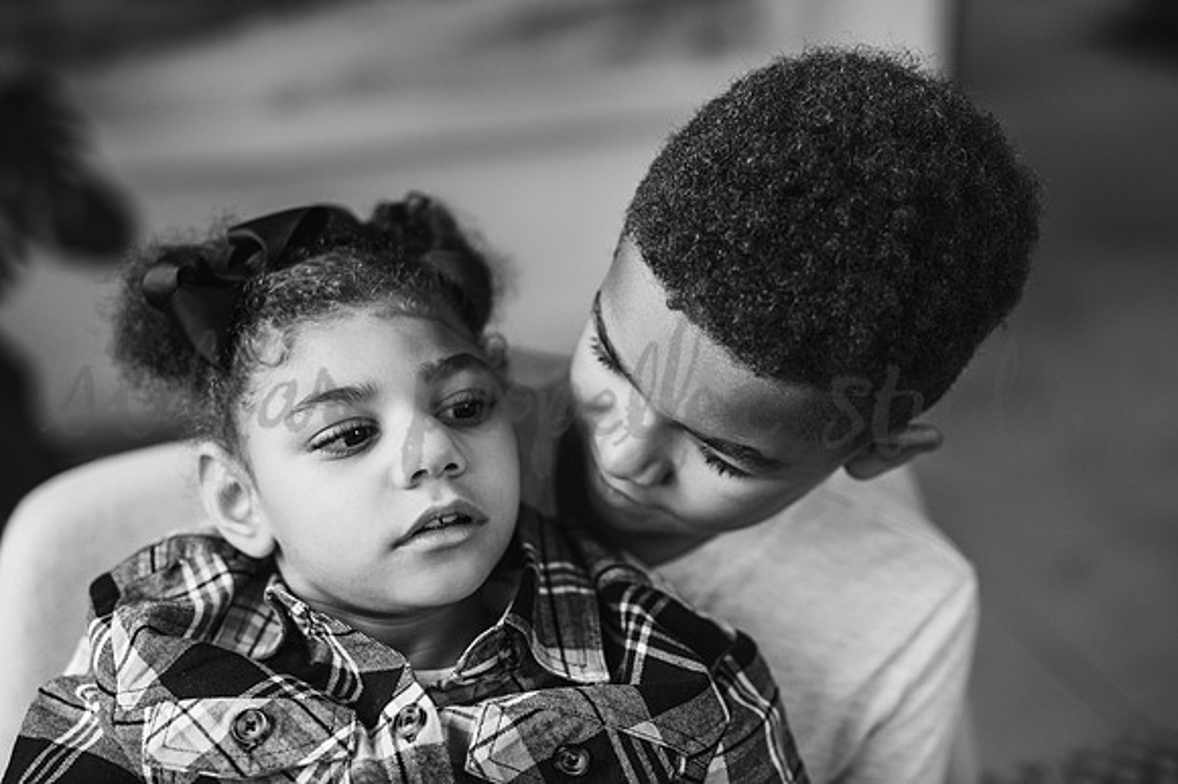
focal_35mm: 50
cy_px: 392
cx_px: 589
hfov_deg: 39.6
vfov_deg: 27.0
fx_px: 1635
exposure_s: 1/160
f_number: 2
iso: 1250
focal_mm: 50
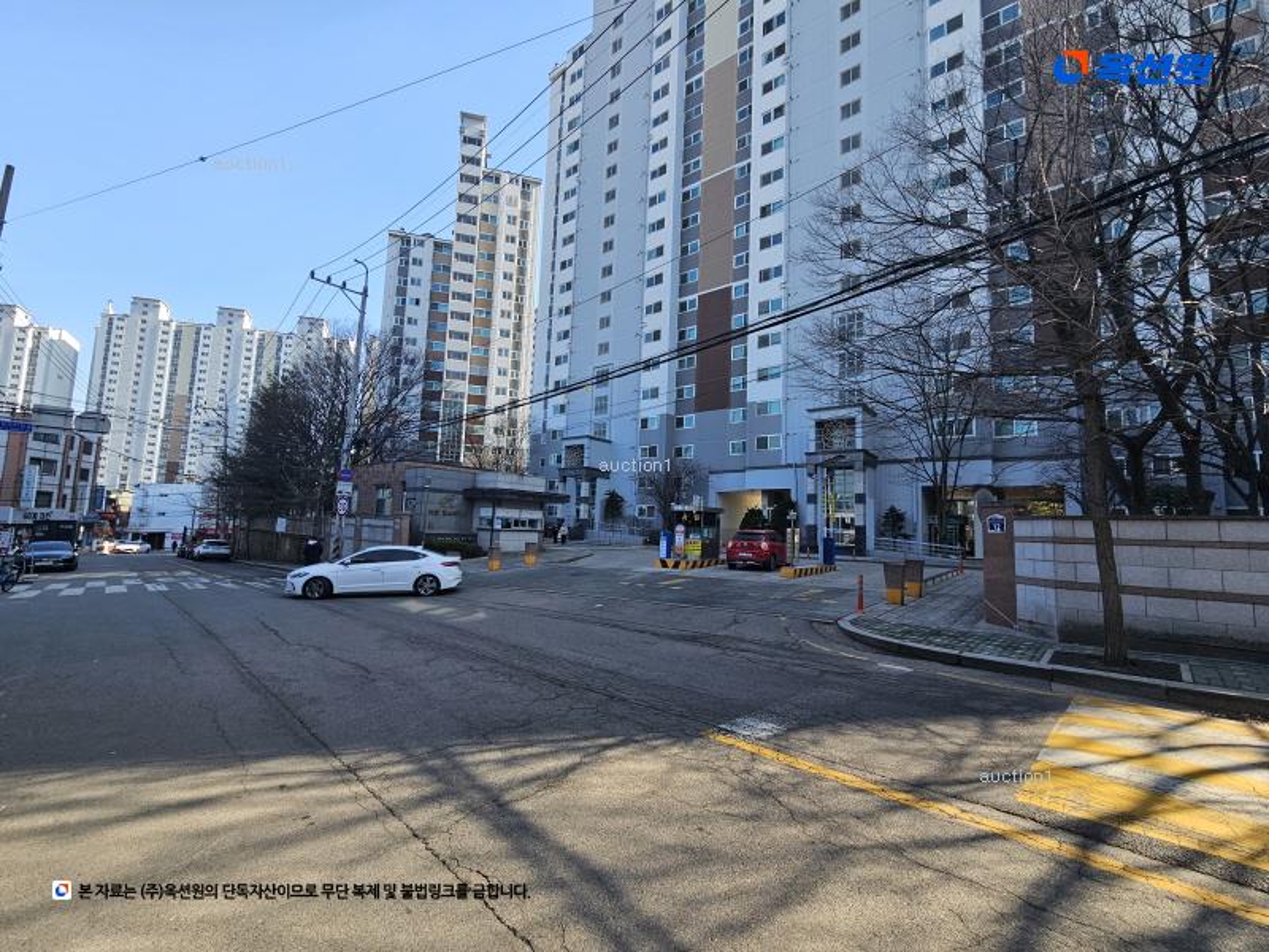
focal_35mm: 13
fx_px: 477
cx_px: 634
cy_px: 476
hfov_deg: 106.2
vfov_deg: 89.9
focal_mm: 2.2
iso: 50
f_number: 2.2
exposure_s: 1/662
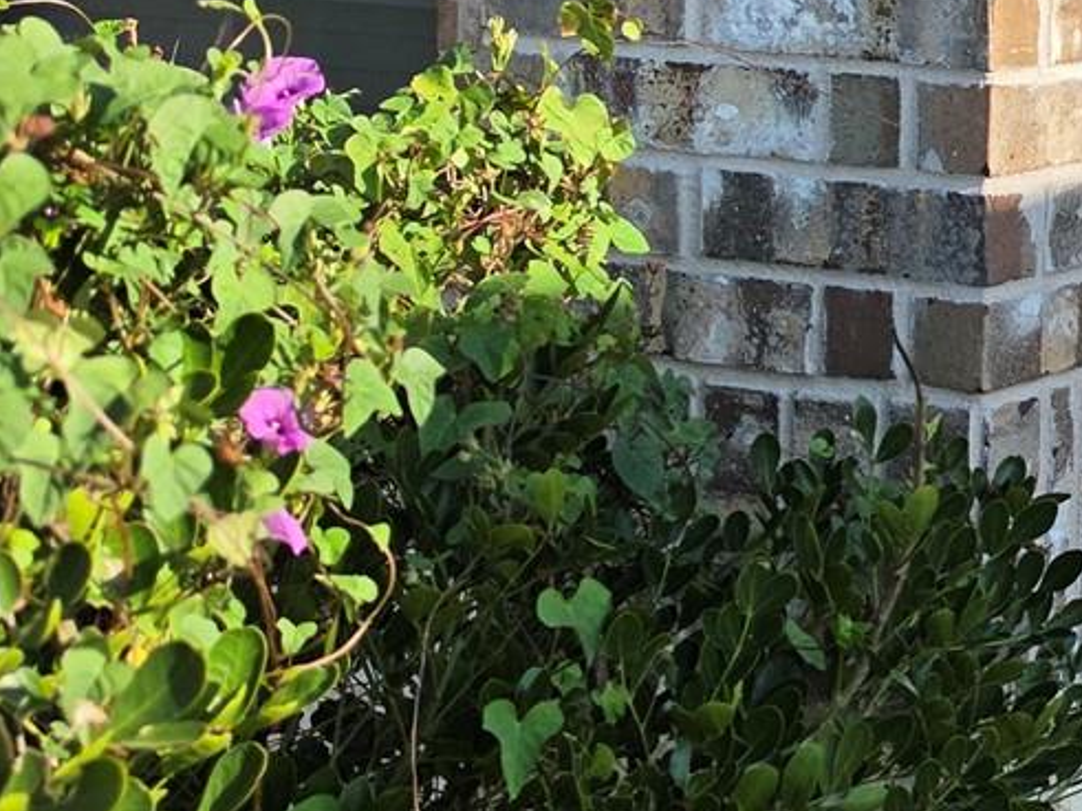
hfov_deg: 16.6
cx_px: 2008
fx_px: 3000
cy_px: 0
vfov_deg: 15.1
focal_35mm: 96
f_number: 1.4
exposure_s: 1/7622
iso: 64
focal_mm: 6.5
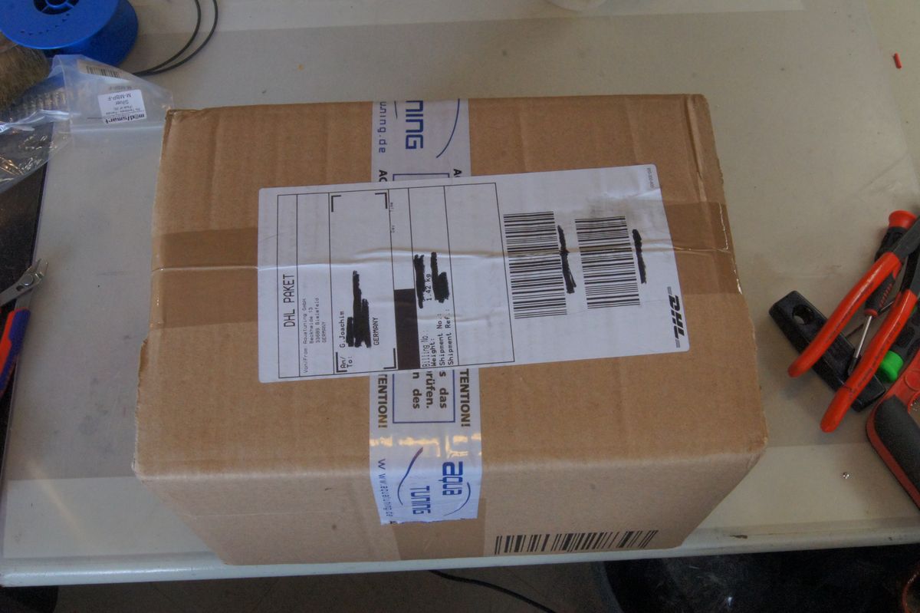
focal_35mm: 39
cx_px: 460
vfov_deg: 34.2
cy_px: 306
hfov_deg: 49.6
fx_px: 996
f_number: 25
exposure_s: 1/8
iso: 1600
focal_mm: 26
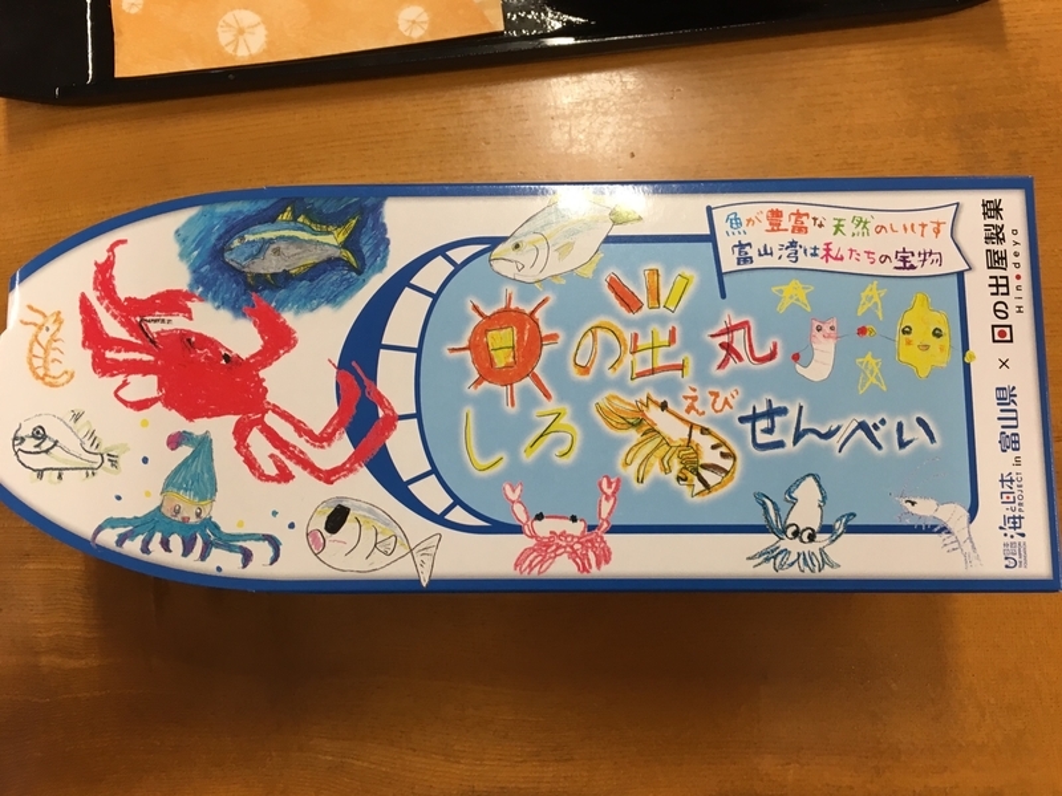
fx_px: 890
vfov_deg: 48.2
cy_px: 398
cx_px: 531
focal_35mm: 29
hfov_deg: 61.7
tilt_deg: -84.3
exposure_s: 1/30
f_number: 2.2
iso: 64
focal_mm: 4.15
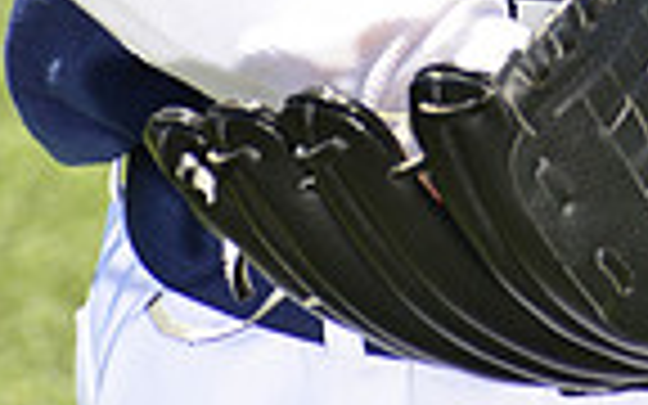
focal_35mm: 758
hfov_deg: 2.8
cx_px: 641
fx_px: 13386
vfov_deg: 1.7
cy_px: -630
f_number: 11
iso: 250
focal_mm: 185
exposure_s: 1/250
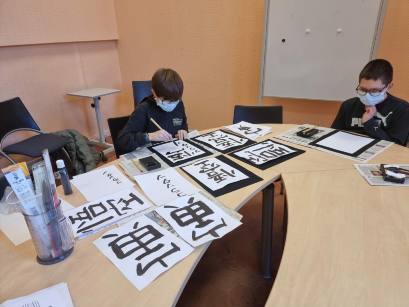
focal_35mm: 24
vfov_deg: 56.8
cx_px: 204
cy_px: 154
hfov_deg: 71.6
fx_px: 284
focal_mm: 6.7
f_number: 1.8
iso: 100
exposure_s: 1/100
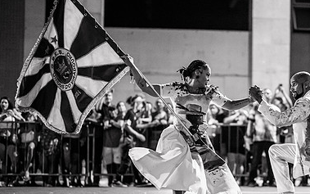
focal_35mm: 86
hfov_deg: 23.8
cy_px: 120
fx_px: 727
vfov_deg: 15.2
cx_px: 237
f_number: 1.2
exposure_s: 1/320
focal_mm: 50
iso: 2000
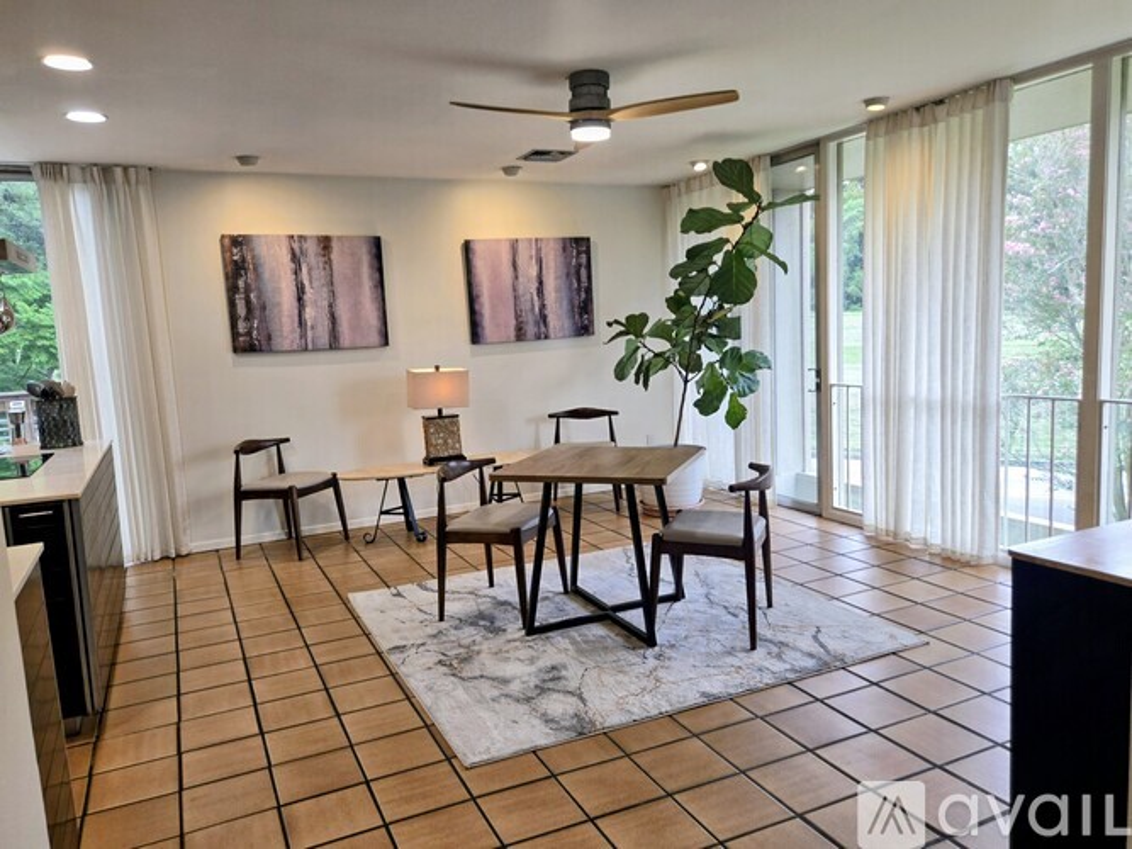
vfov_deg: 58.9
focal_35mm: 23
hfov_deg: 73.9
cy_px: 424
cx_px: 566
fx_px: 752
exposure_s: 1/120
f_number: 1.8
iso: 100
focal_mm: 5.4
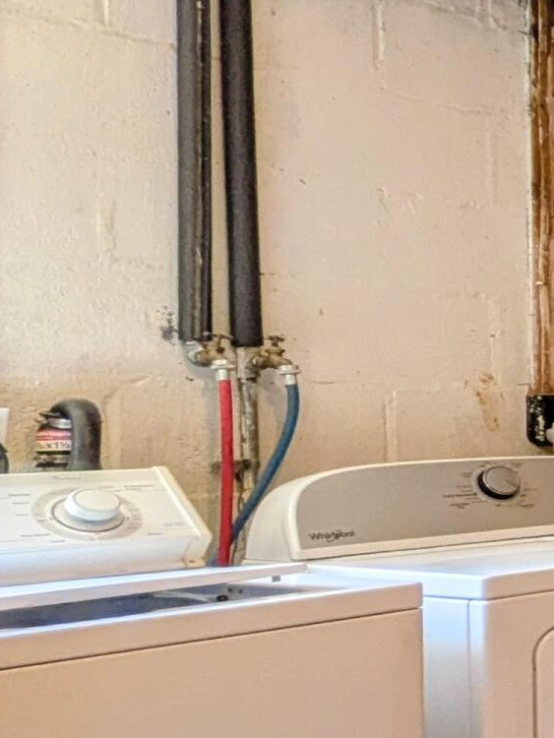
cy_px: 420
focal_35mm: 56
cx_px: 1403
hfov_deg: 14.2
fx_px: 1194
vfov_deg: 34.3
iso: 52
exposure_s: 1/60
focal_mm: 1.85
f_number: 2.2
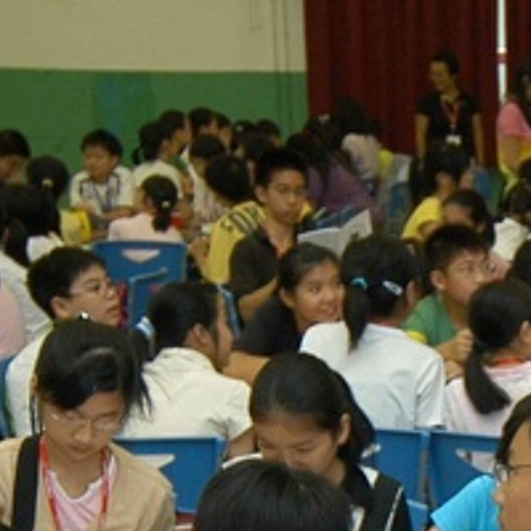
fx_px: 1894
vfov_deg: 15.6
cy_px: 552
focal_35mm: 109
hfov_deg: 15.4
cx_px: 627
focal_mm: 17
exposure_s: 1/60
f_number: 4
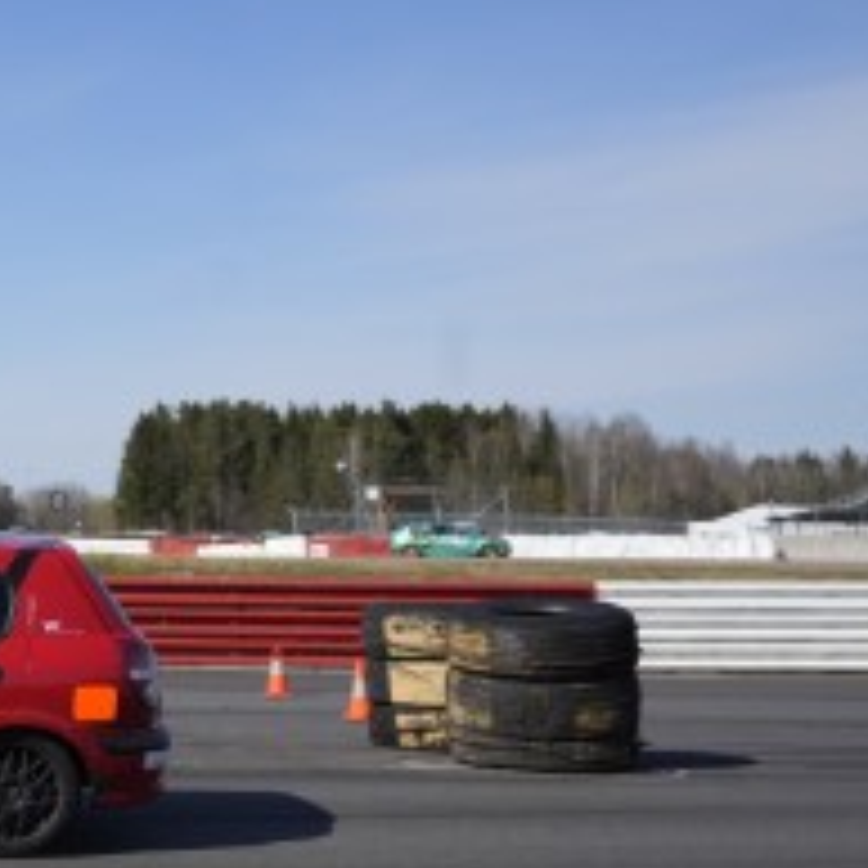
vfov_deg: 22.3
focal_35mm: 77
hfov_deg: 20.9
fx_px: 2184
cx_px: -193
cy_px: 632
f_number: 5
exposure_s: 1/1000
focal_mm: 35
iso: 125
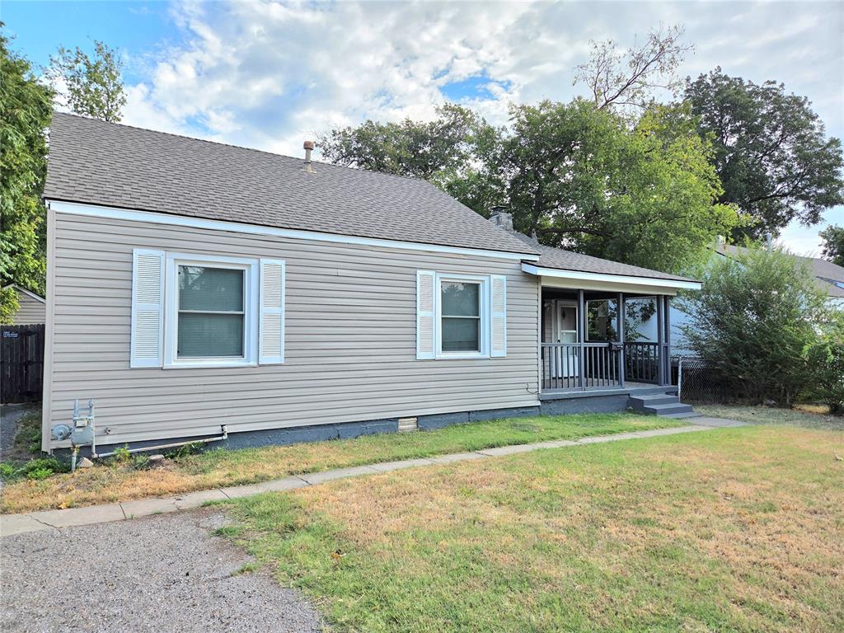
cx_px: 422
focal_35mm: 23
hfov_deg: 73.9
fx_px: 561
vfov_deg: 58.9
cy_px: 316
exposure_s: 1/3333
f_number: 1.8
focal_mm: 5.4
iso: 80
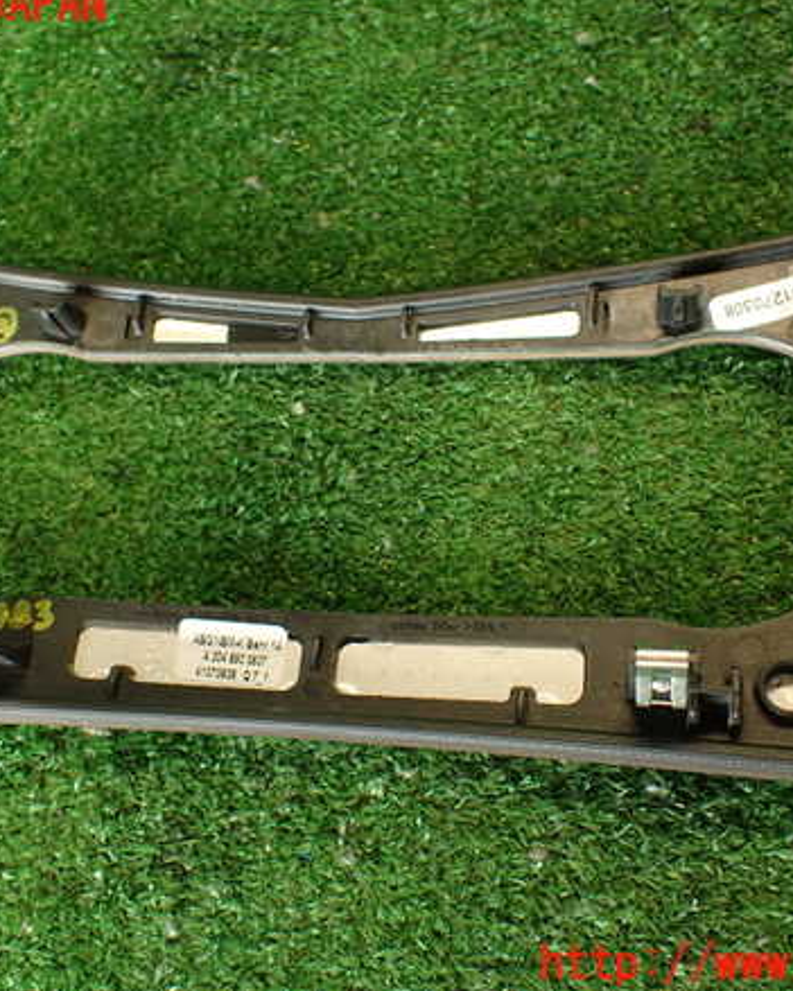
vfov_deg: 45.8
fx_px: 1174
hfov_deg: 37.3
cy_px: 485
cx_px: 373
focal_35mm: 40
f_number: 2.3
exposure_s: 1/50
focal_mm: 5.4
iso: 200
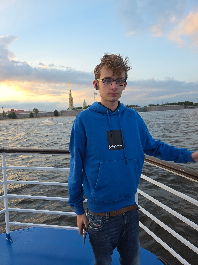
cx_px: 99
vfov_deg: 73.9
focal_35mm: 23
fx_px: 175
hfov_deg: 58.9
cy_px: 132
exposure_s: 1/359
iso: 40
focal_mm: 6.3
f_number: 1.7
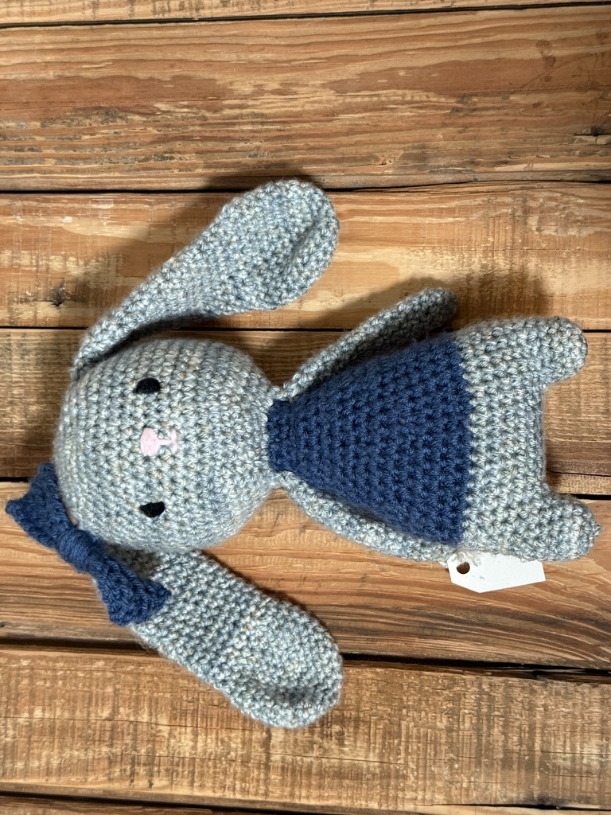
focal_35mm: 48
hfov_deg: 30.3
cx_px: 306
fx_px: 1130
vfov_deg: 39.7
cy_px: 408
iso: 250
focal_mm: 6.76
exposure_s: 1/58
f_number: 1.78
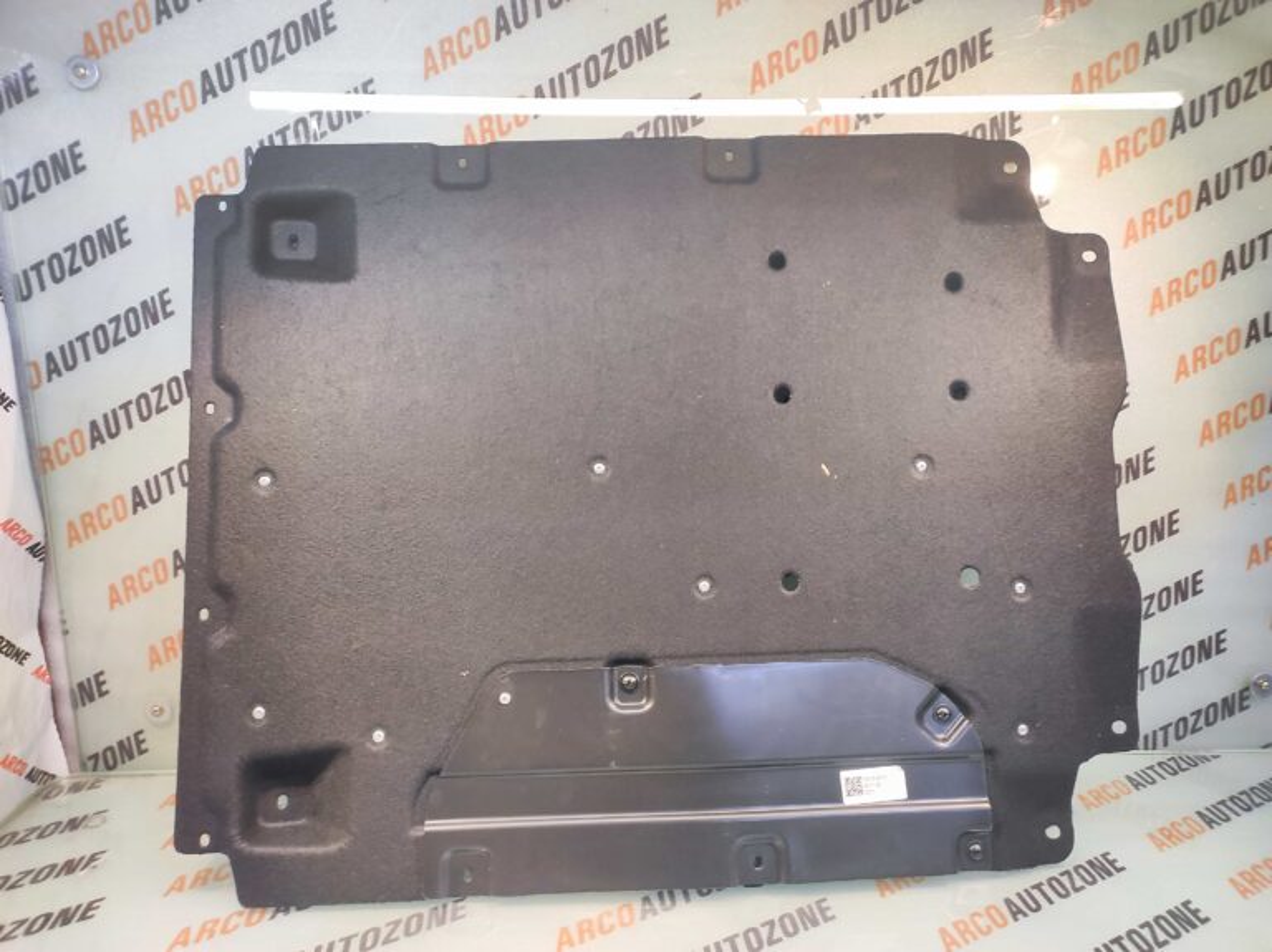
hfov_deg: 91.1
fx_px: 624
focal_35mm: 17
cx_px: 636
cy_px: 476
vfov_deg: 74.7
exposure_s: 1/33
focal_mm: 4.74
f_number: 1.79
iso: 324
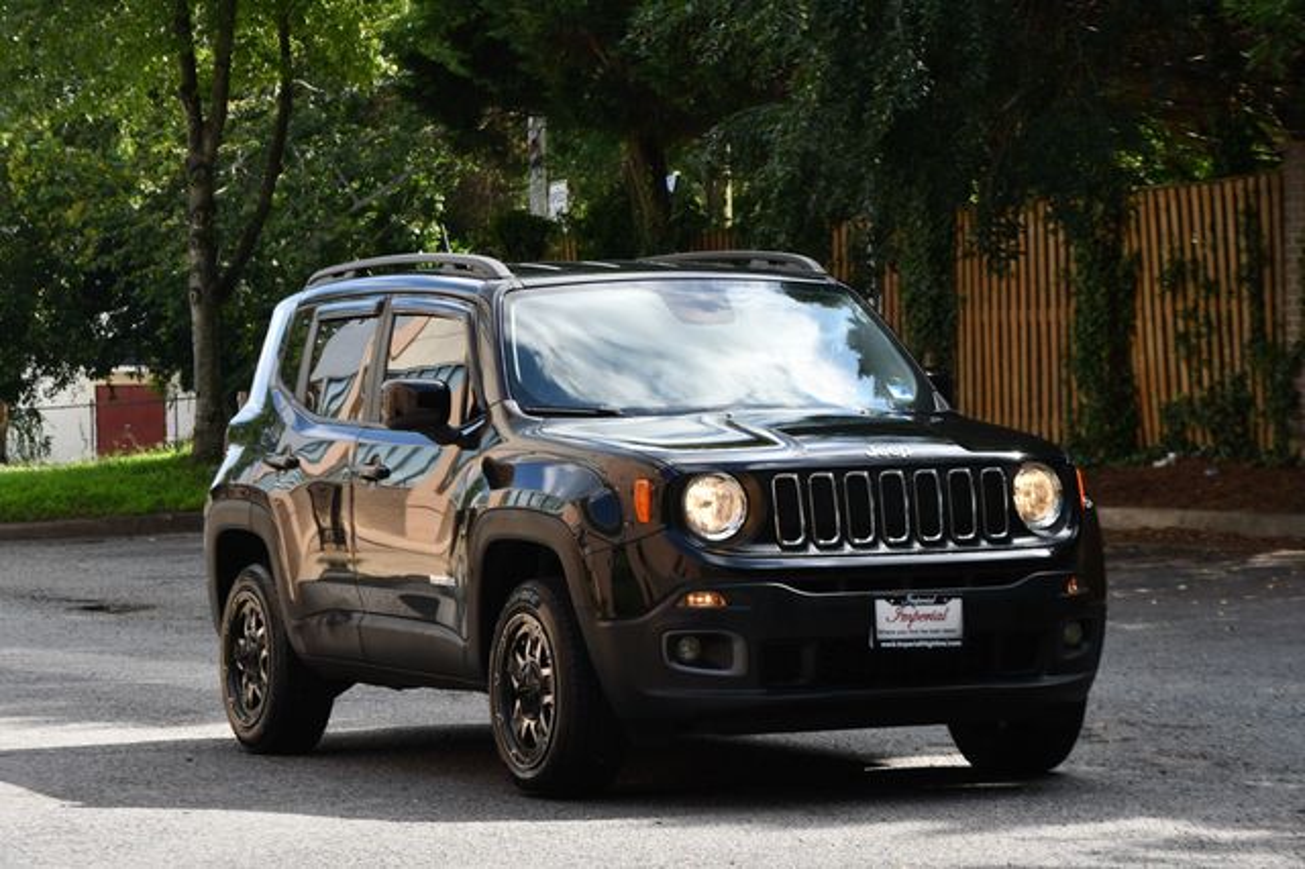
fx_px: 4674
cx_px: 652
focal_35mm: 129
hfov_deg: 15.9
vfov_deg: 10.6
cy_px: 434
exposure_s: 1/250
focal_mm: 86
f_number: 8
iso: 200
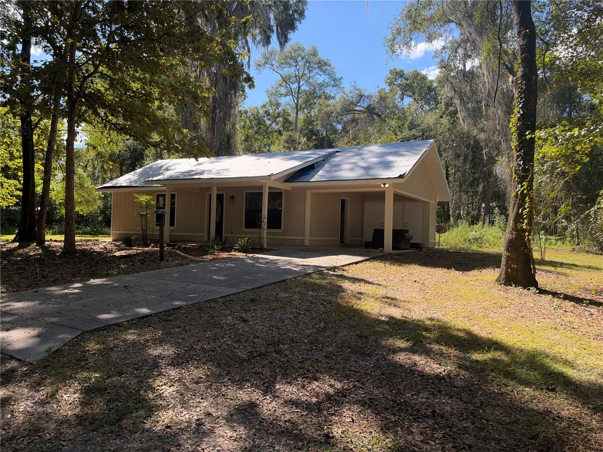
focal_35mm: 24
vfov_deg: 56.8
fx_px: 418
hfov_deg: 71.6
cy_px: 226
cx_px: 302
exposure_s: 1/1242
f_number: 1.8
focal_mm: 6.93
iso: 100
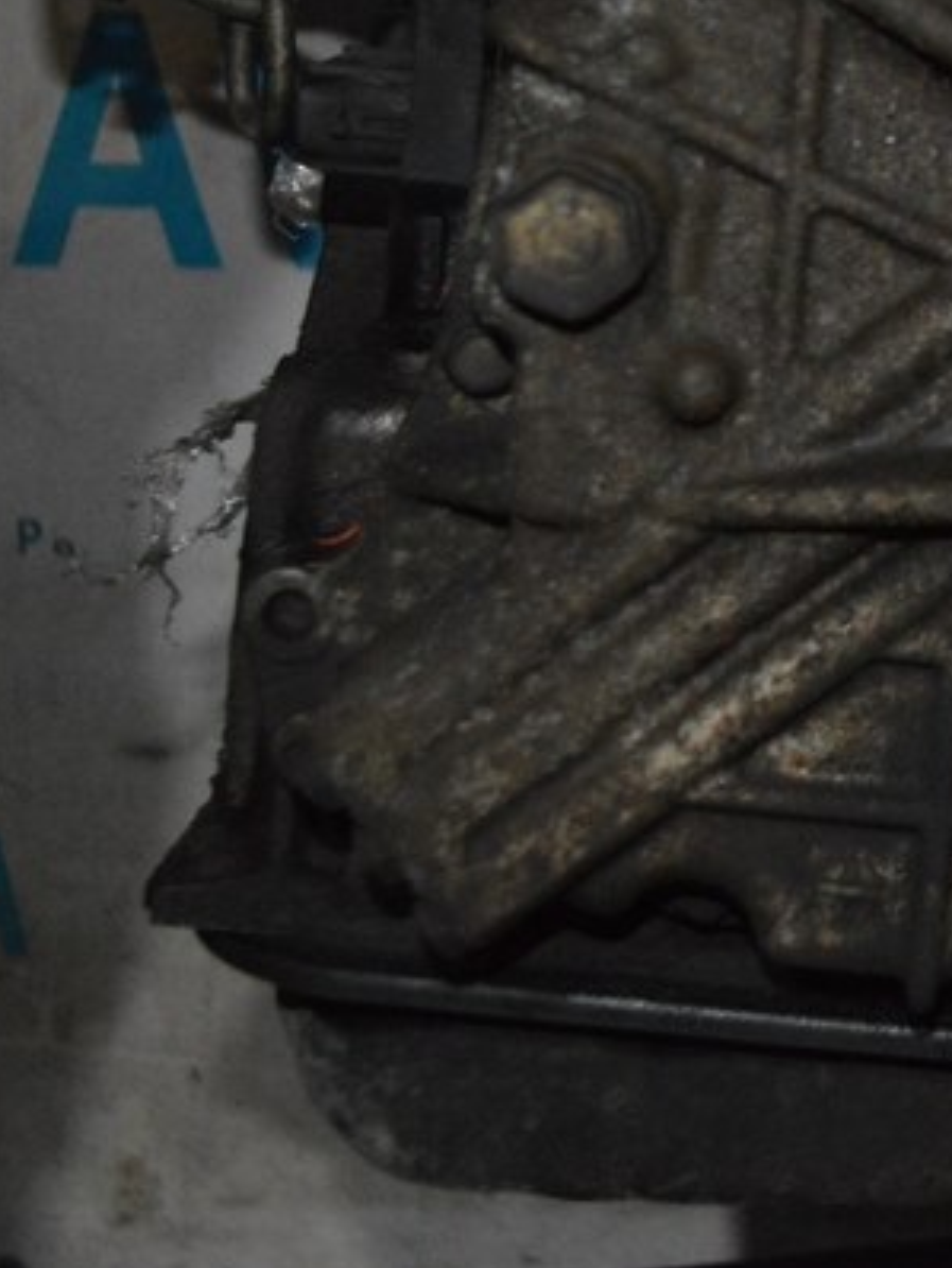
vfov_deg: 22.6
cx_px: 1127
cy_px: 256
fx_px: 3122
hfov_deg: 16.6
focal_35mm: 85
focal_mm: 23
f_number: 3.8
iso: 3200
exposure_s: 1/60
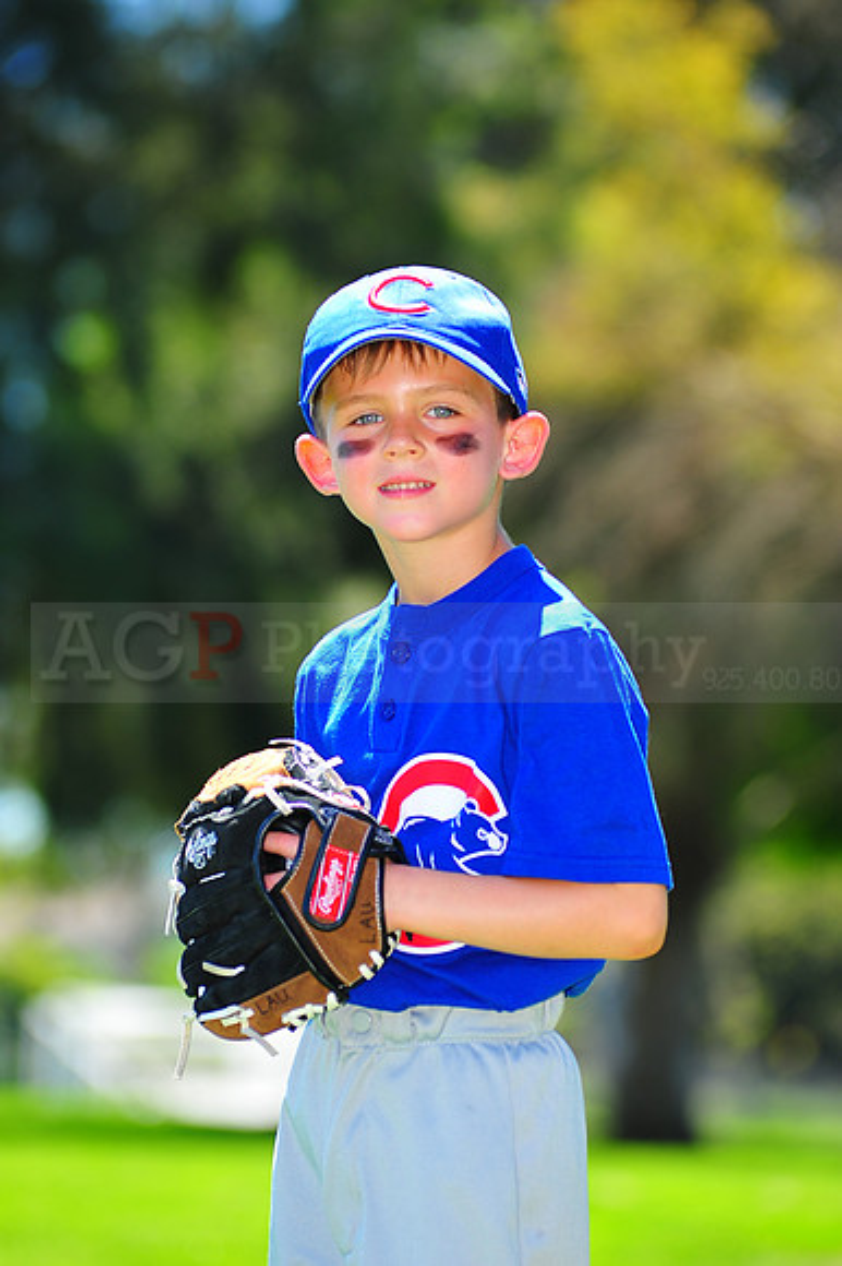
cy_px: 633
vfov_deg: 11.4
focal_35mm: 180
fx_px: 6322
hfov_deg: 7.6
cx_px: 421
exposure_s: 1/400
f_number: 5
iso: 200
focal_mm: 180
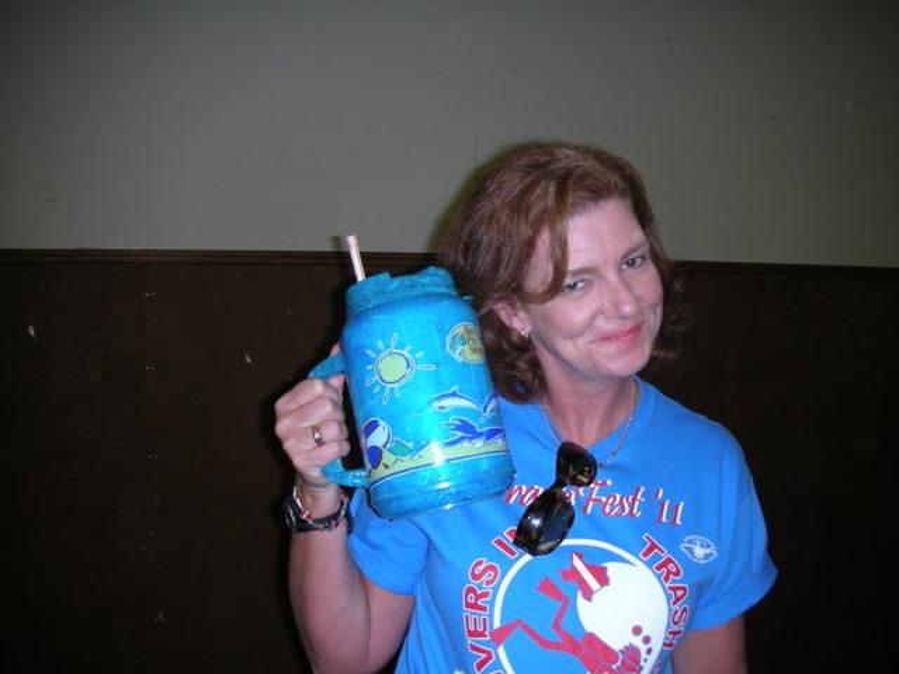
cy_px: 337
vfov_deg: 40.7
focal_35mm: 35
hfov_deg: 52.6
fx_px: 909
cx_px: 450
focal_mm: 5.8
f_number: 2.8
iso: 50
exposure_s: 1/60
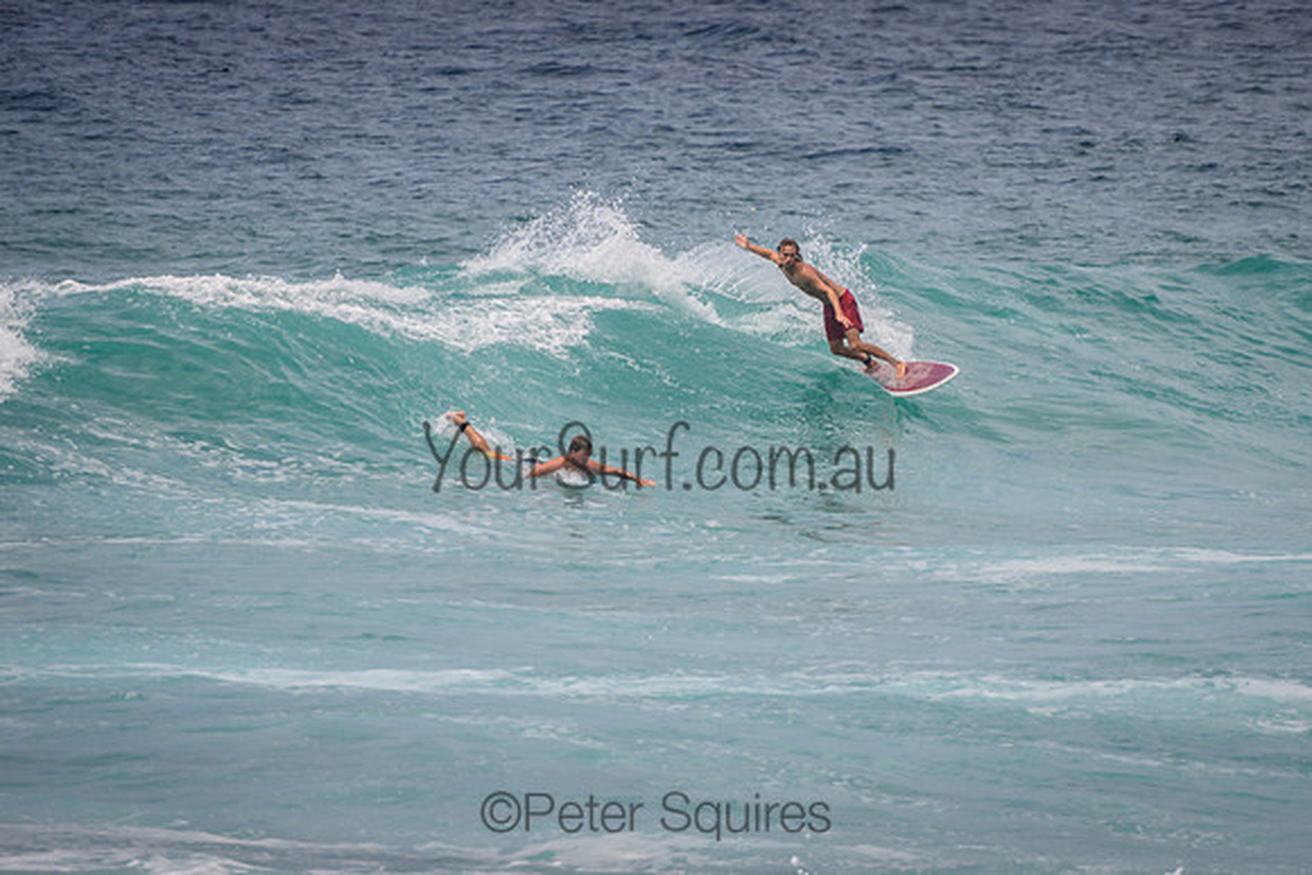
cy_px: 338
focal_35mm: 549
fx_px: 20024
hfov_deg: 3.8
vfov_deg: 2.5
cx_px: 899
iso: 200
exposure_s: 1/2000
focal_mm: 400
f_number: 5.6
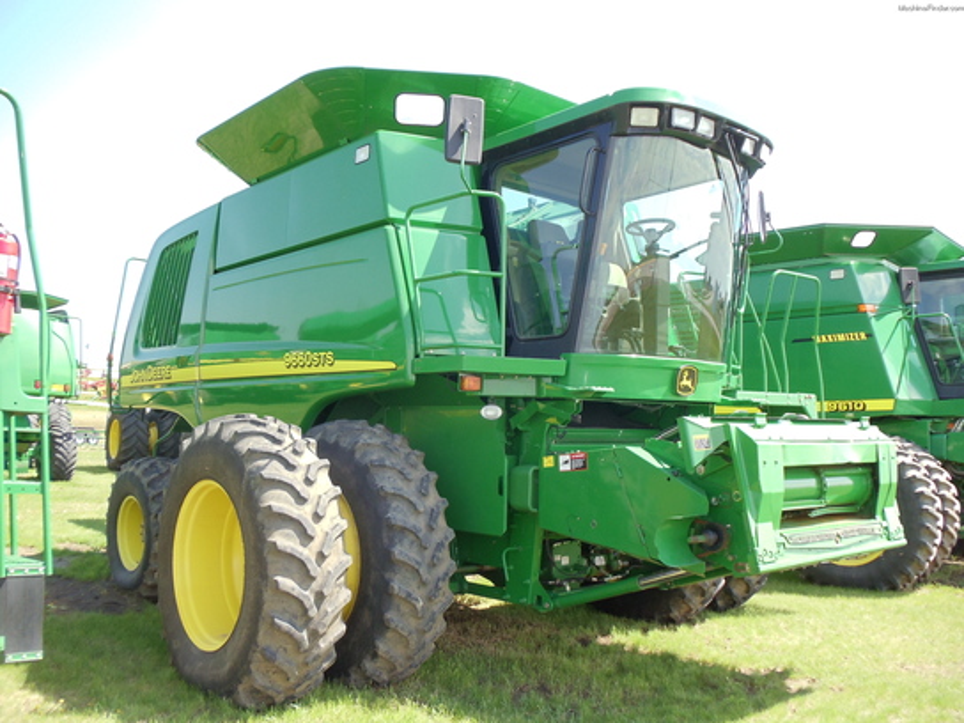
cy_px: 362
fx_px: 1225
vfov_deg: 32.9
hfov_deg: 42.9
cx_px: 482
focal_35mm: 44
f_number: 3.5
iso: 100
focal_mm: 6
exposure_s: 1/160
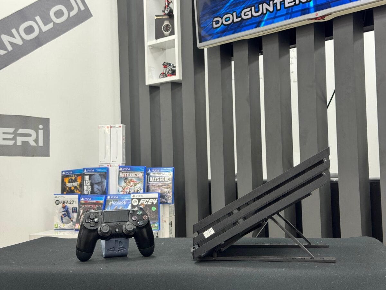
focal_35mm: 48
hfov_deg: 39.7
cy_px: 145
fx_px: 535
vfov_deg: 30.3
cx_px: 193
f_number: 1.78
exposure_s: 1/50
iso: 160
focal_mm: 6.76
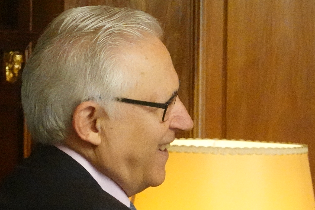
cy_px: 165
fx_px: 2336
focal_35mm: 267
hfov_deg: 7.7
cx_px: 302
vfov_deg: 5.1
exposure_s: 1/400
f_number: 4
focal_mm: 35.31
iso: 6400
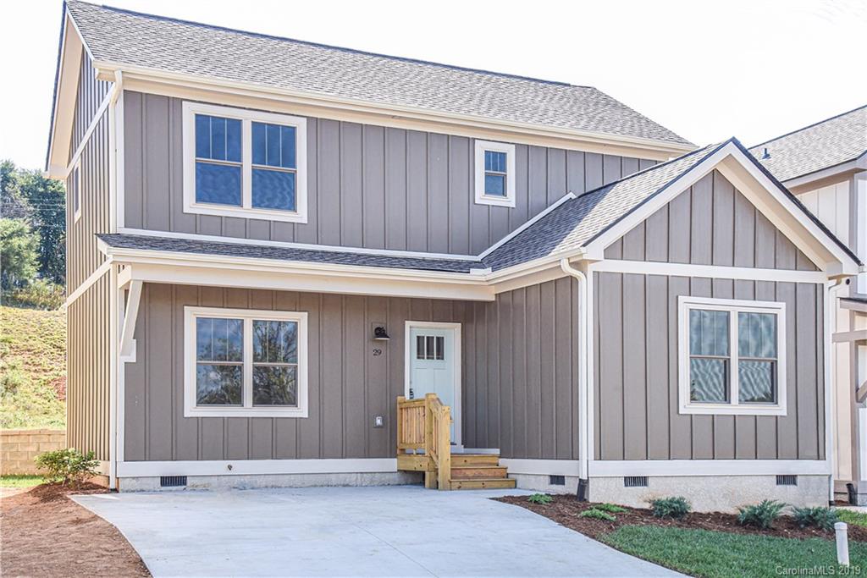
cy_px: 289
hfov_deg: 48.5
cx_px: 434
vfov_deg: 33.4
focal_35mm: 40
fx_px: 963
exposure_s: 1/320
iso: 1250
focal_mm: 40
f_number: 9
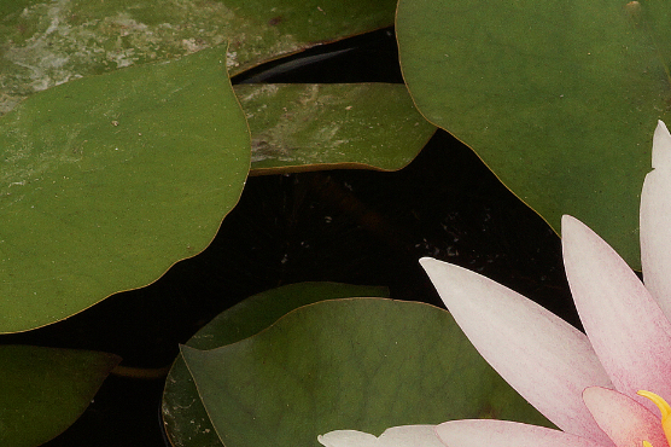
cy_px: 466
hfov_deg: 6.3
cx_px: 714
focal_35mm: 324
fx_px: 6035
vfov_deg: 4.2
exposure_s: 1/160
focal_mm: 100
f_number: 13
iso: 320
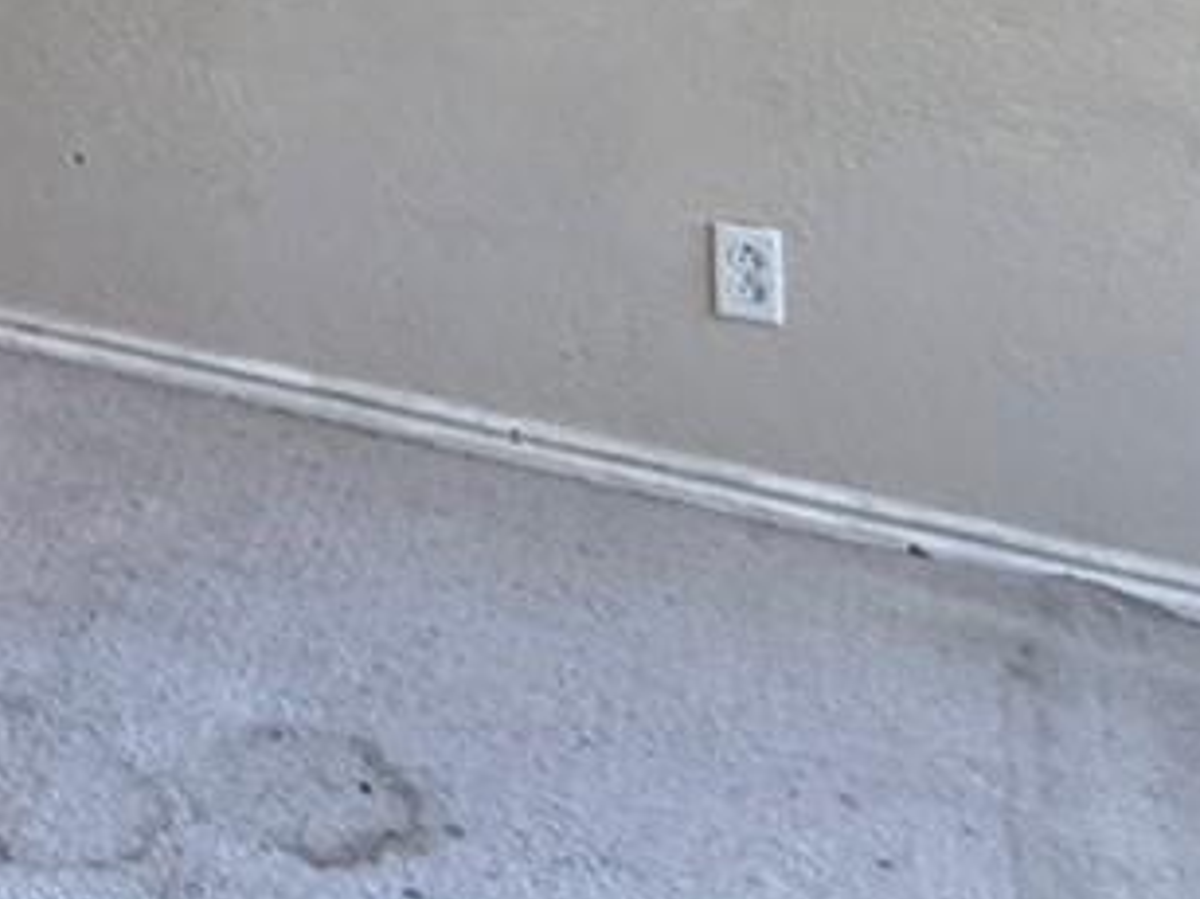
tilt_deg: -3.9
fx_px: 2530
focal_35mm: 73
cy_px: -676
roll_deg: +1.3
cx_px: -692
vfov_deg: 16.9
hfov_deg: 21.5
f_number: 2.2
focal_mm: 2.22
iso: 320
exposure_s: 1/89
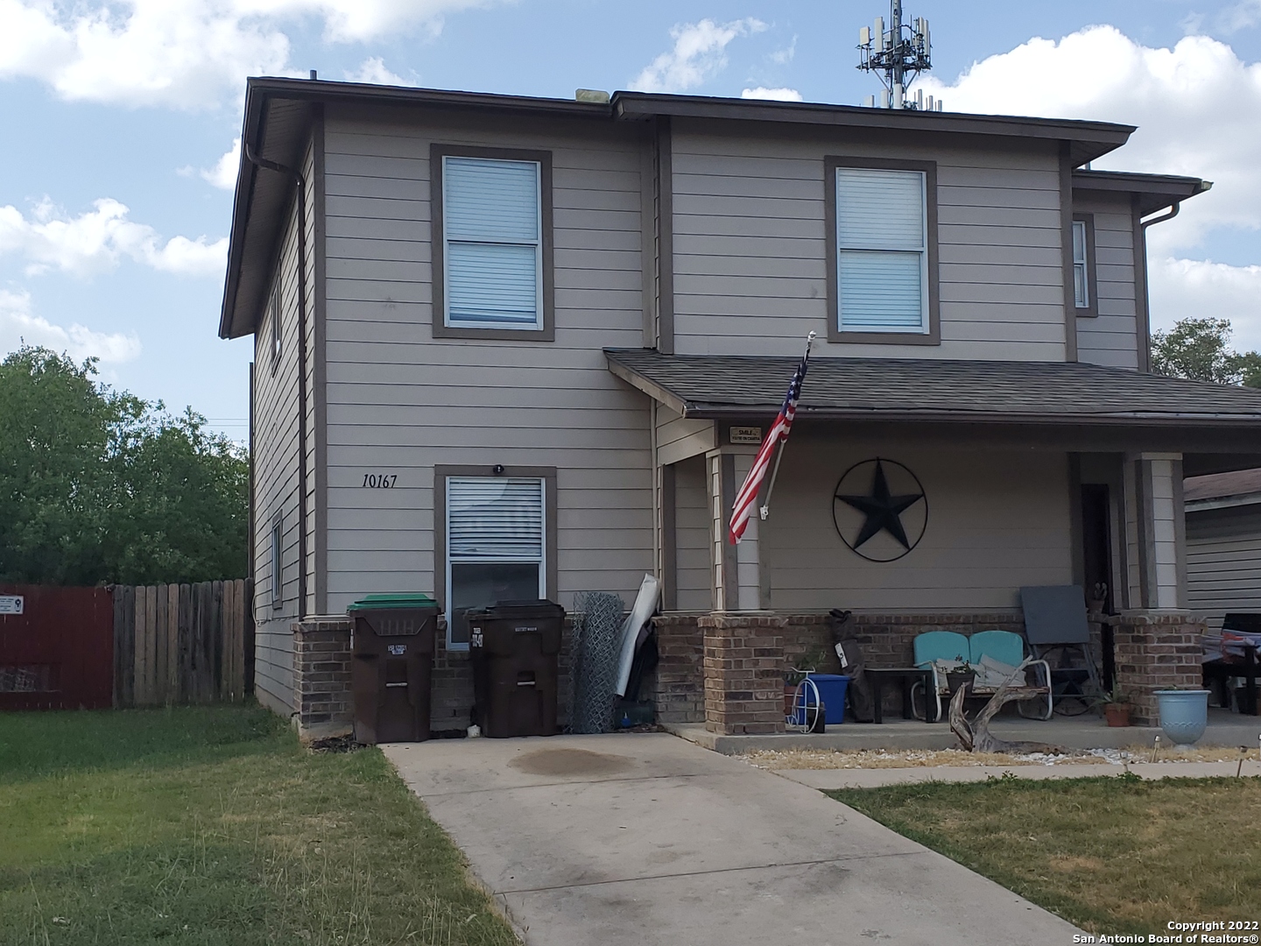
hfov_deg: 67.3
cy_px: 473
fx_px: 947
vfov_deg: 53.1
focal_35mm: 26
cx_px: 630
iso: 50
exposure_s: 1/1053
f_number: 2.4
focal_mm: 4.3
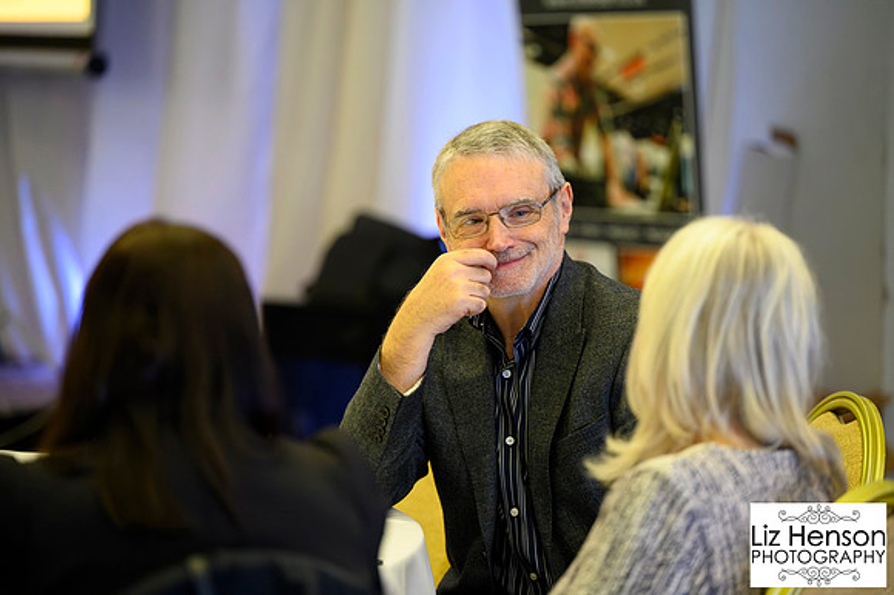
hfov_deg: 14.7
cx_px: 447
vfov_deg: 9.8
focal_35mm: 140
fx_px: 3475
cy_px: 298
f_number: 2.8
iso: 6400
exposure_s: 1/200
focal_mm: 140
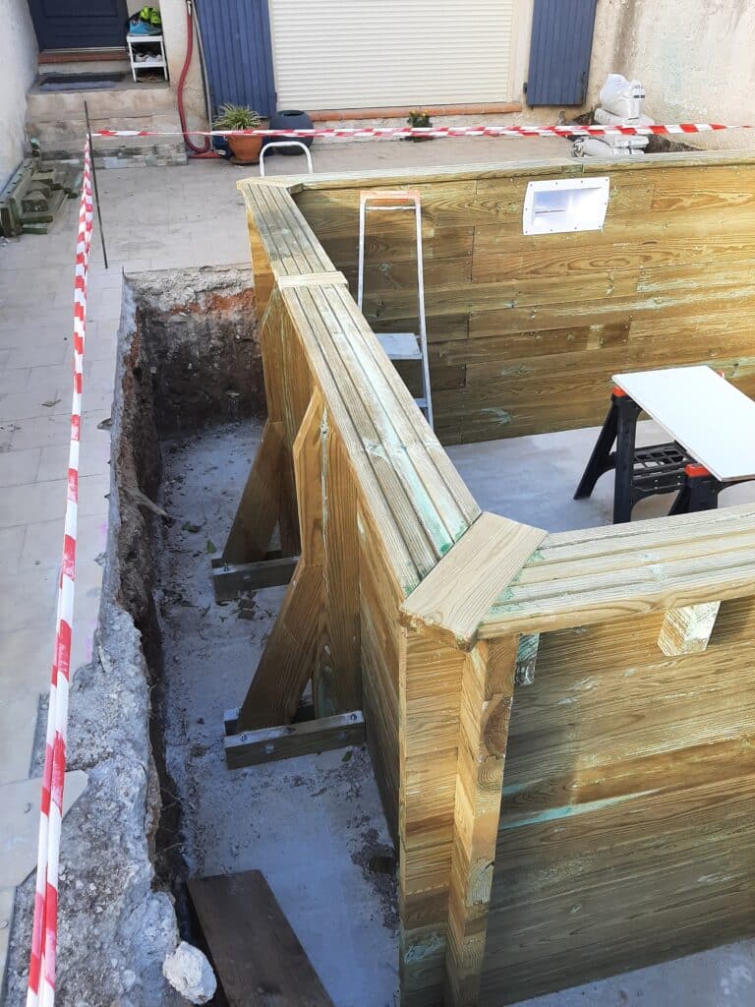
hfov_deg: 53.1
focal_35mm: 26
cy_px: 504
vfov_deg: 67.3
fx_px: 756
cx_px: 378
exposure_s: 1/215
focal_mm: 3.93
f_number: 1.7
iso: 40
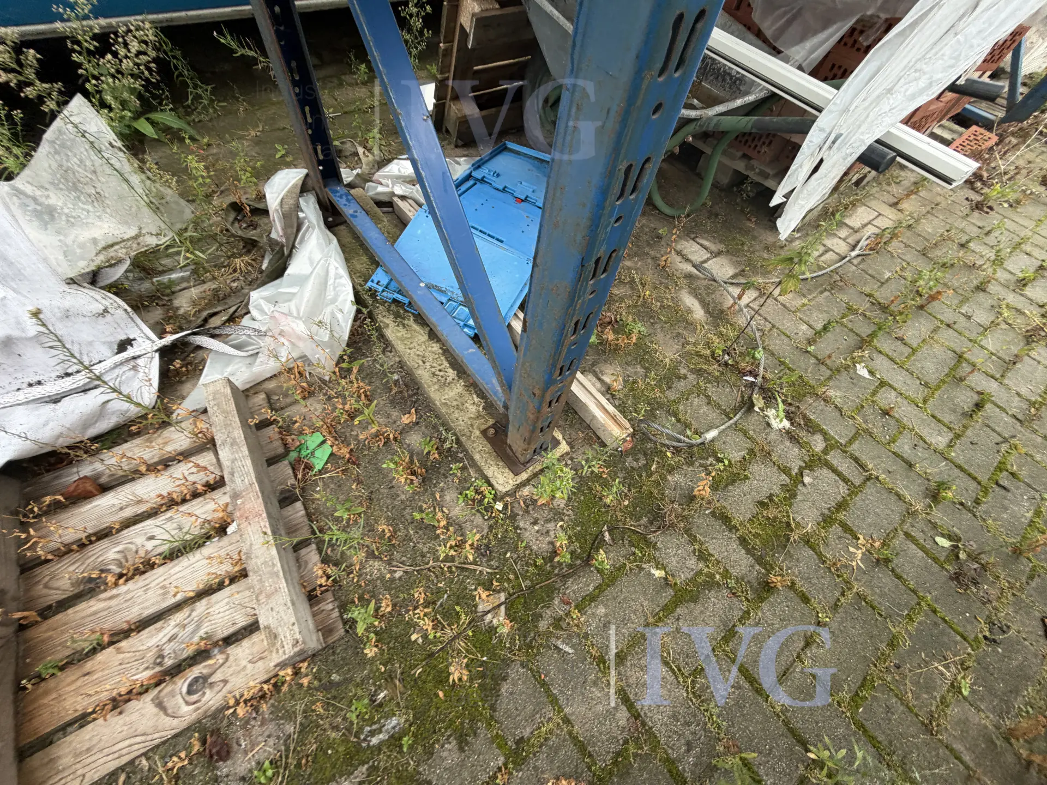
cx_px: 524
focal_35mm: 14
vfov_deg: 85.7
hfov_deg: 102.1
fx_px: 423
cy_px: 392
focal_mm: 2.22
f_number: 2.2
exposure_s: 1/121
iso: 64
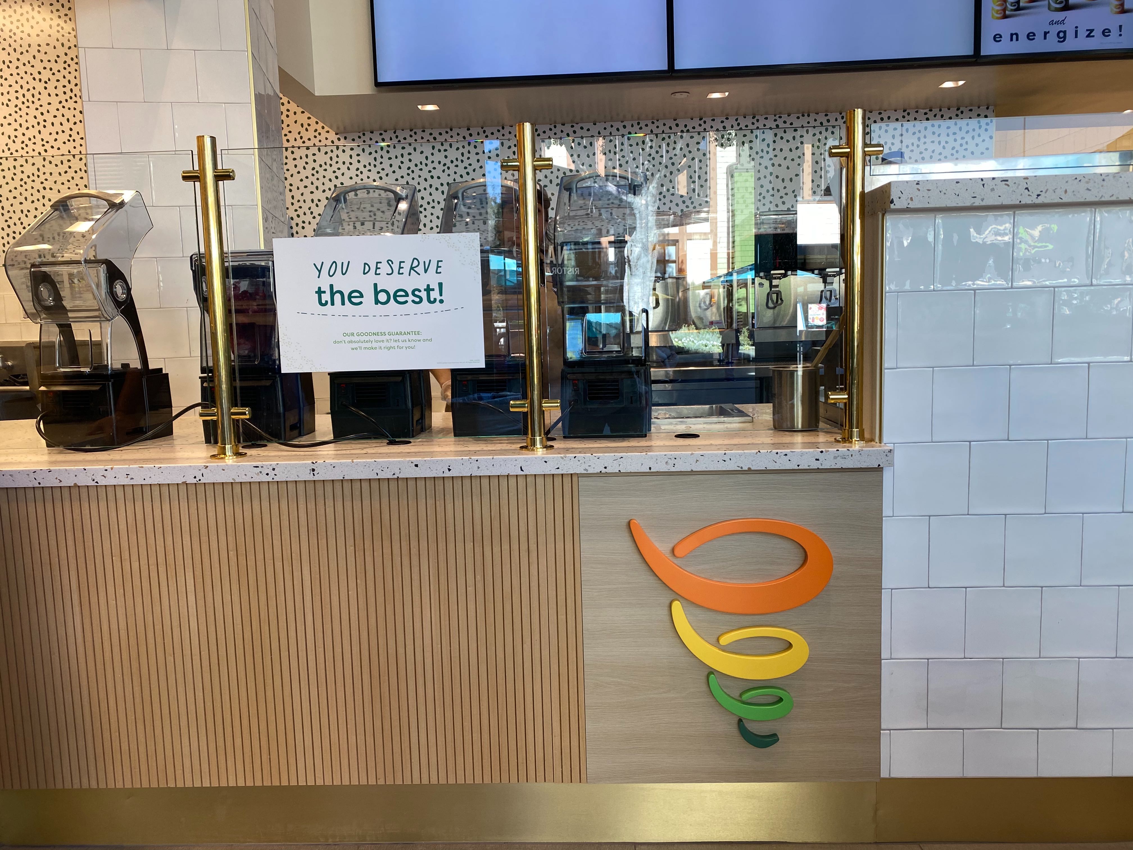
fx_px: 851
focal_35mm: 26
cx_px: 566
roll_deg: +1.9
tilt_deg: -6.5
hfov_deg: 67.3
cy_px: 425
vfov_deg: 53.1
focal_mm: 4.25
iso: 50
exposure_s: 1/120
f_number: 1.8
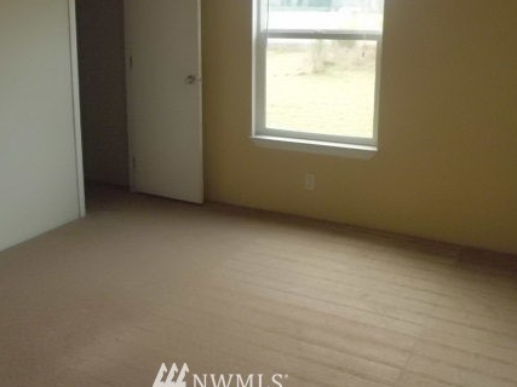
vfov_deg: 36.5
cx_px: 220
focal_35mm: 39
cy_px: 133
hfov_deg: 47.7
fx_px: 582
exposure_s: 1/100
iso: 400
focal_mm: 4.7
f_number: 2.8
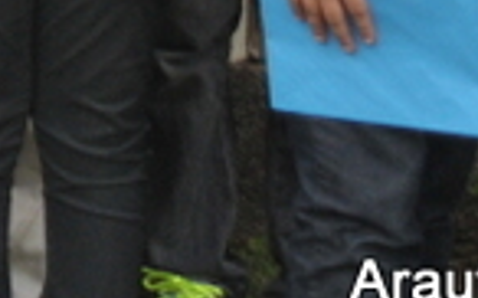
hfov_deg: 6.3
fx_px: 4178
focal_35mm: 321
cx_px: -661
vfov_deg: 3.9
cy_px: -734
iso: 500
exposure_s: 1/640
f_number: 4.2
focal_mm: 30
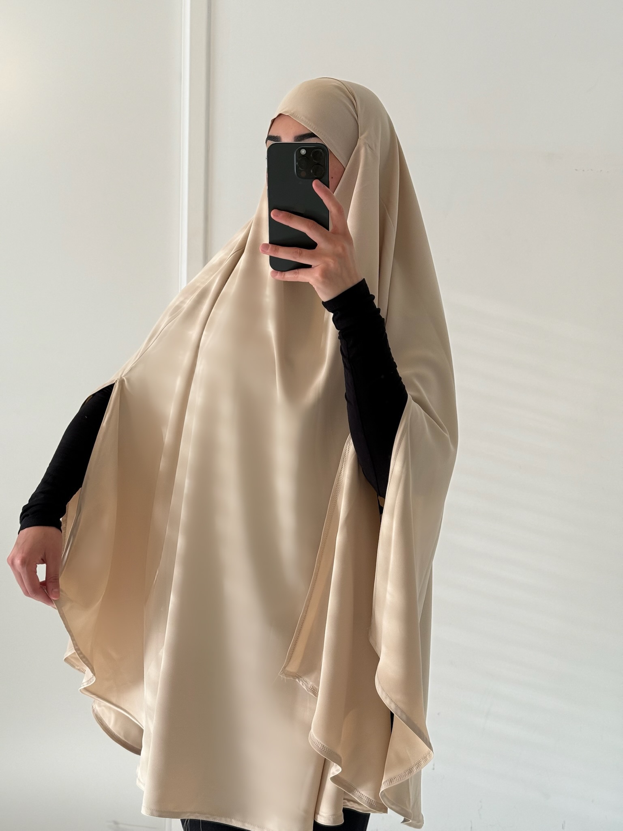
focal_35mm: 48
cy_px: 416
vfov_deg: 39.7
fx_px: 1152
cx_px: 312
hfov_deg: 30.3
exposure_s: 1/88
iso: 100
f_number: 1.78
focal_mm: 6.76
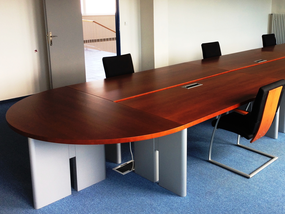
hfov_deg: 44.9
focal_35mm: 41
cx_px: 197
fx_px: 338
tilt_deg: -13.4
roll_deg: +1.7
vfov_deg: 34.8
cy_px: 73
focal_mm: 4.15
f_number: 2.2
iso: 40
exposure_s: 1/50
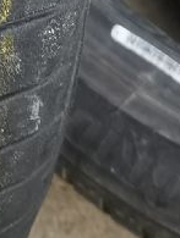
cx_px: -184
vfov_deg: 9.4
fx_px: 1196
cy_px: -430
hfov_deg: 8.2
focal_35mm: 173
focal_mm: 5.58
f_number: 1.8
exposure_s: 1/100
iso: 80
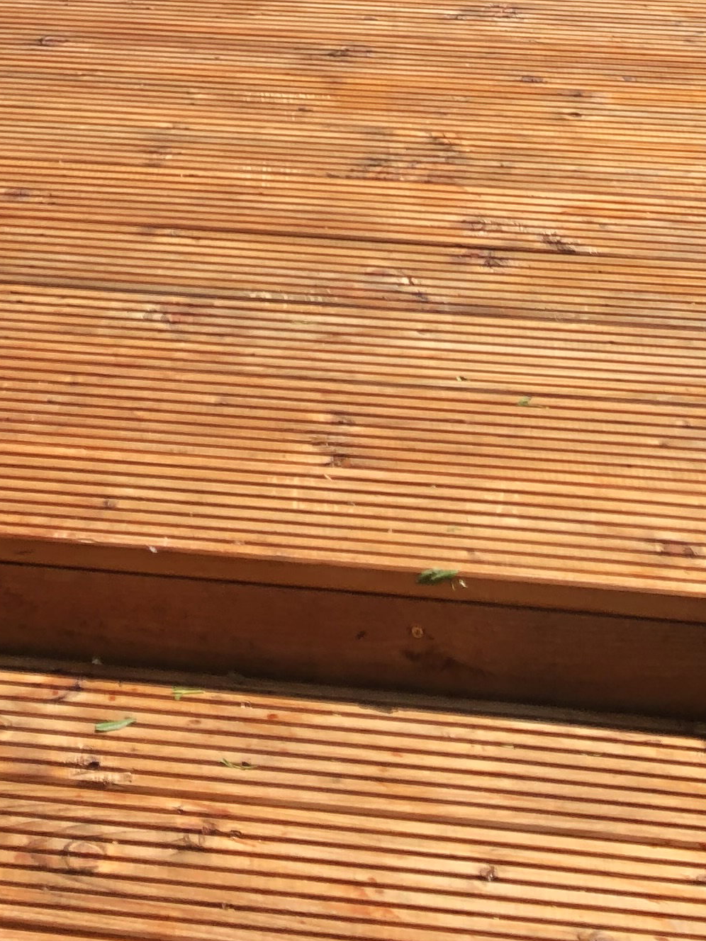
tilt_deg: -8.9
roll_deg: +0.8
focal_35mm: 85
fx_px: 2311
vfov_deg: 20.0
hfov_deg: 17.2
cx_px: 121
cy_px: -457
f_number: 1.8
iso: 20
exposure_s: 1/1333
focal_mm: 4
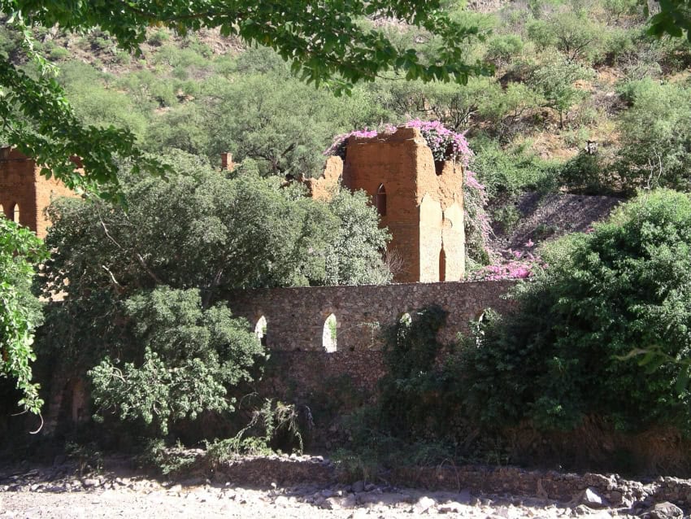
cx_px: 346
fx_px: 1677
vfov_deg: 17.6
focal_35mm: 84
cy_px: 260
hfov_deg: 23.3
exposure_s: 1/250
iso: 64
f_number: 3.6
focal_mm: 17.4
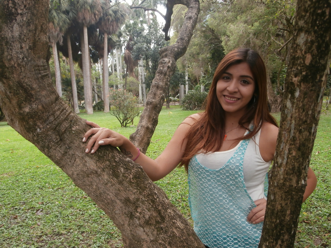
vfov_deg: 46.8
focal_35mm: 30
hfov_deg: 60.0
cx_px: 166
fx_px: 287
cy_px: 124
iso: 100
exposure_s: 1/125
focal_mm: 5.36
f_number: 3.5
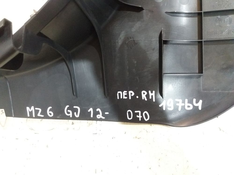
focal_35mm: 28
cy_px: 88
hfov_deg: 63.4
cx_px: 117
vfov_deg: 49.7
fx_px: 189
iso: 500
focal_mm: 3.7
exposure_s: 1/17
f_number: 1.9
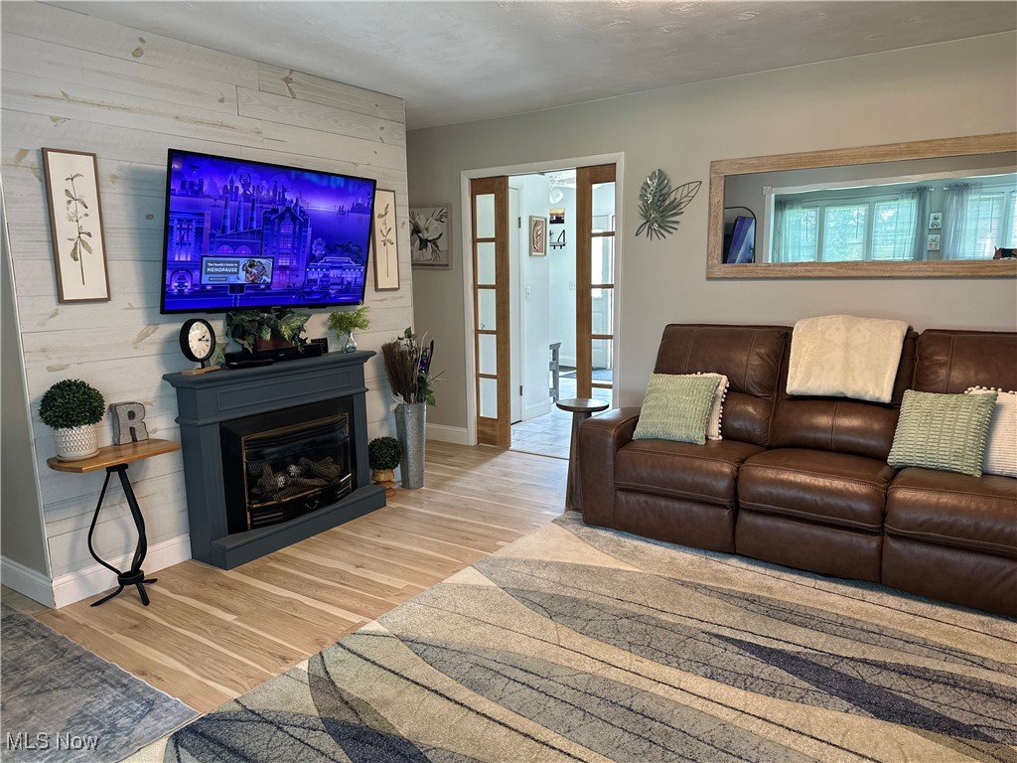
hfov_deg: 71.6
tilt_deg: -9.1
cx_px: 508
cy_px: 382
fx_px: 705
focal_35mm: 24
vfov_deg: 56.8
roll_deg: +0.9
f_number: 1.78
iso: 125
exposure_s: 1/60
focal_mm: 6.86
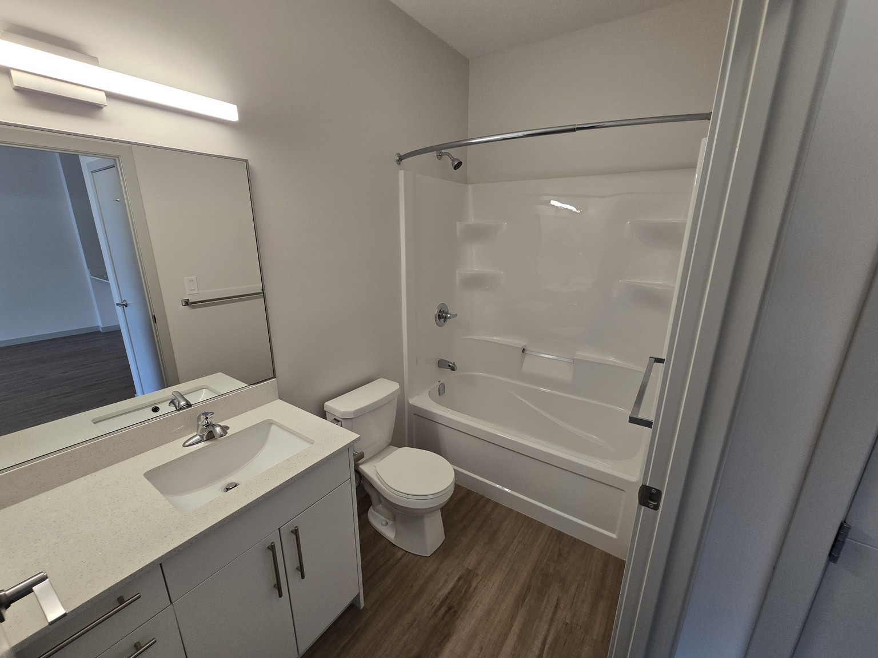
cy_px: 329
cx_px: 439
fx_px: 330
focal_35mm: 13
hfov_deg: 106.2
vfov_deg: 89.9
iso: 80
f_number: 2.2
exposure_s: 1/60
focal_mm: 2.2
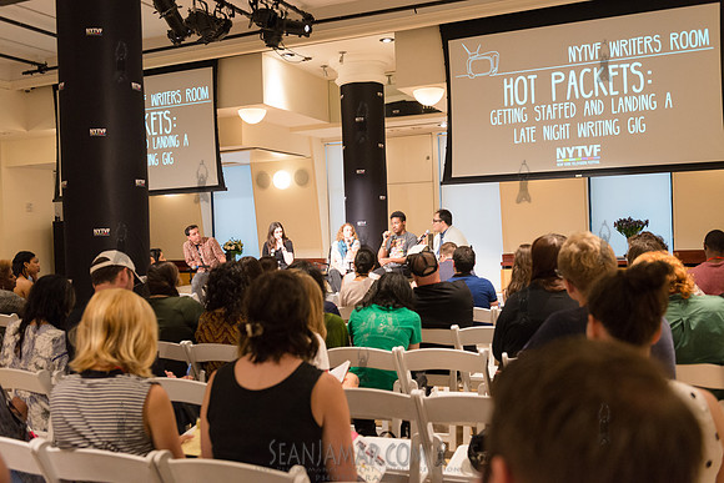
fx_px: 704
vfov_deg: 37.9
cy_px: 242
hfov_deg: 54.4
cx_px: 362
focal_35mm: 35
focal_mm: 35
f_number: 4
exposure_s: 1/100
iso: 2500
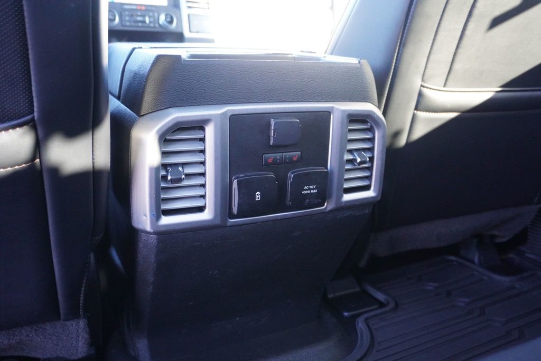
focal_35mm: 30
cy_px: 180
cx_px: 270
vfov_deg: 43.7
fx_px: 451
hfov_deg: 61.9
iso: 3200
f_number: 4
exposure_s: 1/160
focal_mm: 20
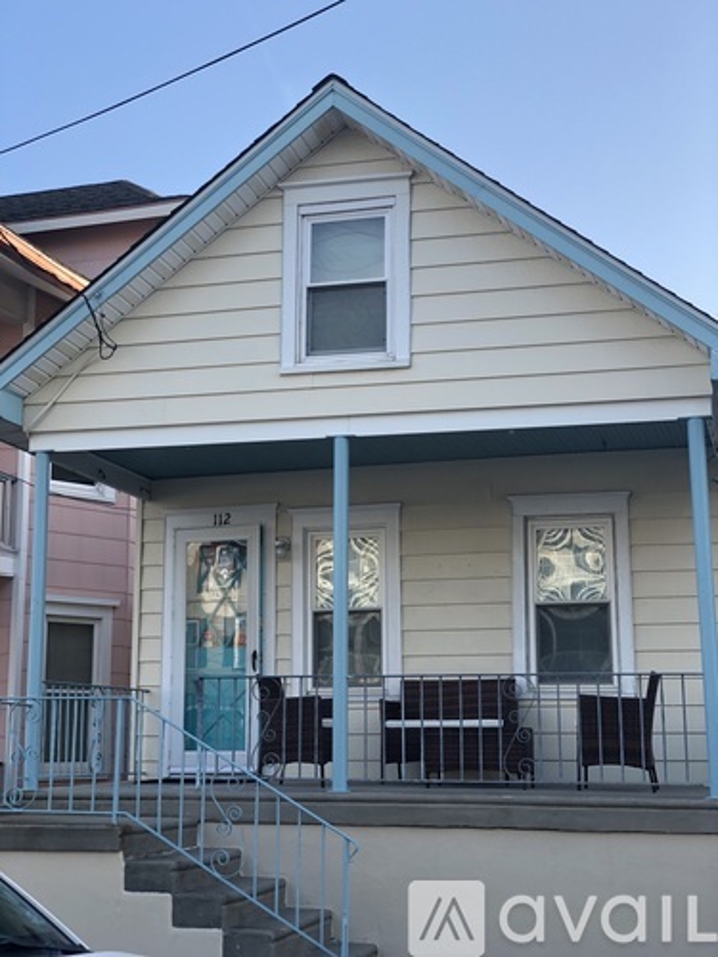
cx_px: 359
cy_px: 478
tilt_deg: +11.7
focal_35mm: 52
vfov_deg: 36.8
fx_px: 1438
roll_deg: +0.1
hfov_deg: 28.0
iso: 16
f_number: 2.4
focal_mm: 6
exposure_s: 1/196
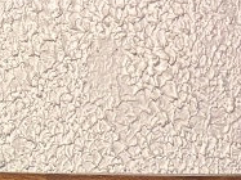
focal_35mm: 167
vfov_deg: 7.8
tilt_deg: -18.6
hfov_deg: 11.0
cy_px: 532
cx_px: -202
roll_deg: -0.9
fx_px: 1162
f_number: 1.6
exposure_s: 1/25
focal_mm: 5.96
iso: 640
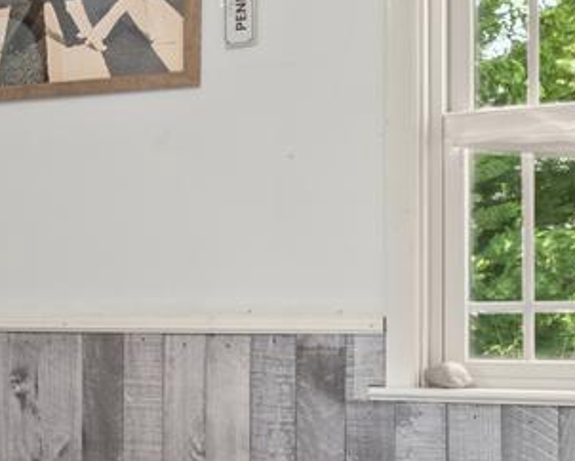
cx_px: -343
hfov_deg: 18.5
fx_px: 1516
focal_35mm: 89
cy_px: 317
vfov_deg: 17.2
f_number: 10
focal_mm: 14
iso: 400
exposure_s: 1/1.67
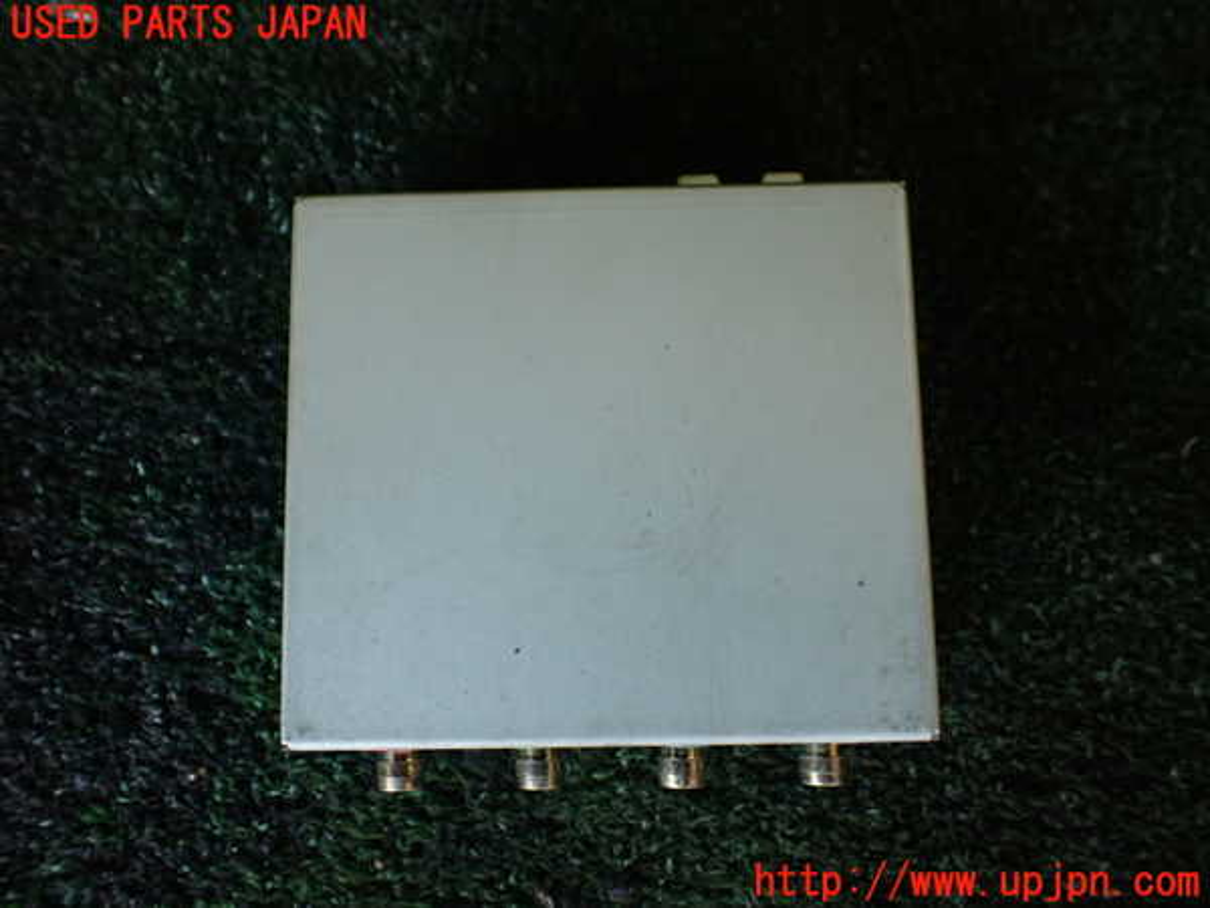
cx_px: 605
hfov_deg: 60.0
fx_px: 1049
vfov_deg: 46.8
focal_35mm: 30
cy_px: 454
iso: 200
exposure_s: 1/125
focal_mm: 5.4
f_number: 2.3
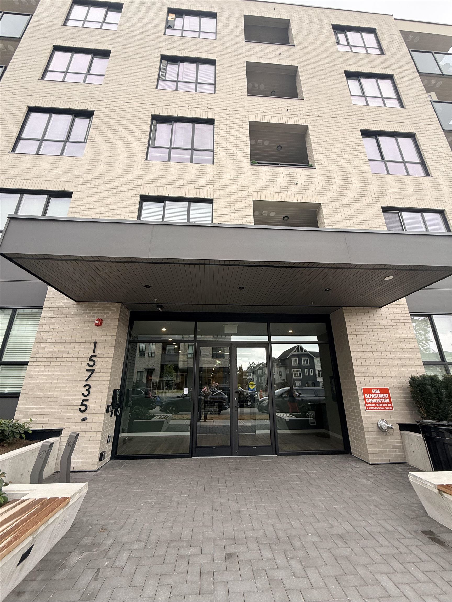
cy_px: 301
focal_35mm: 14
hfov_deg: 85.7
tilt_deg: +20.4
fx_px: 244
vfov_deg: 102.1
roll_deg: +0.4
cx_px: 226
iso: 64
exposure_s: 1/109
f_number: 2.2
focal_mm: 2.22
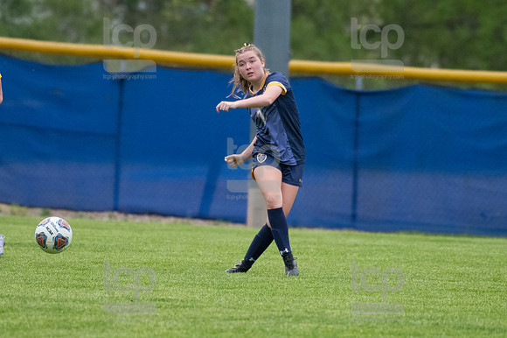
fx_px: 8234
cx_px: 254
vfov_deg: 2.3
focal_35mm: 585
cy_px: 169
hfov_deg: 3.5
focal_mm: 390
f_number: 5.6
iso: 4000
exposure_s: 1/1600
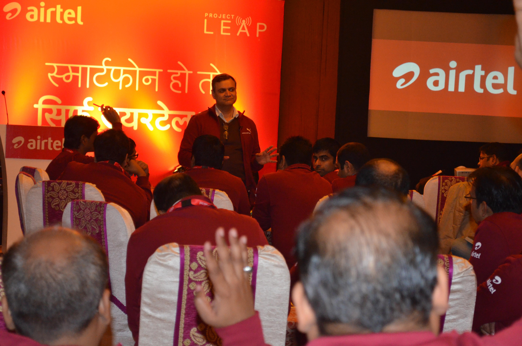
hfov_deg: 24.7
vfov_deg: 16.5
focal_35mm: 82
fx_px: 1194
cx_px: 261
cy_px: 173
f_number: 5.6
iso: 3200
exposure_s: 1/60
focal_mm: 55
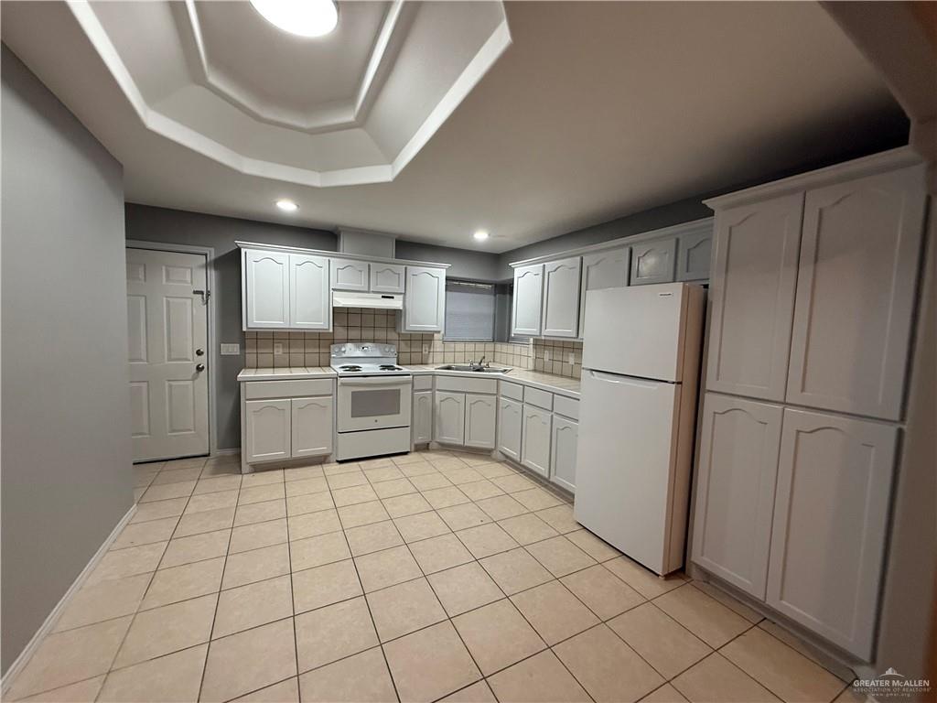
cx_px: 468
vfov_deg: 85.7
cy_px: 352
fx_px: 379
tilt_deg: -2.6
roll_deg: -2.7
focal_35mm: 14
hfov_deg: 102.1
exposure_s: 1/120
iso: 320
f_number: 2.2
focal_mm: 2.22
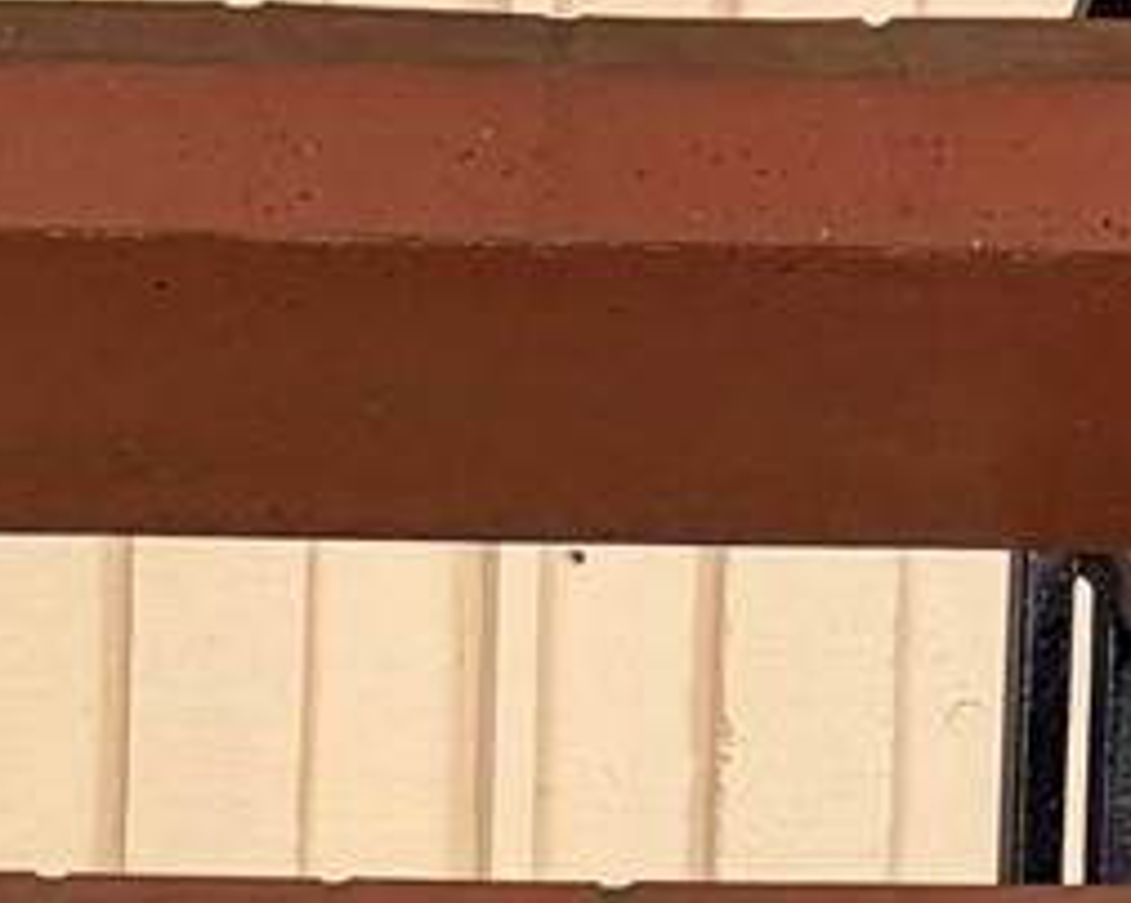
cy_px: 3567
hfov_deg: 9.7
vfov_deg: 6.6
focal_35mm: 190
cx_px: -858
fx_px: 6355
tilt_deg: -6.9
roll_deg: -0.6
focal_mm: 6.76
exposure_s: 1/121
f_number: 1.78
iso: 80
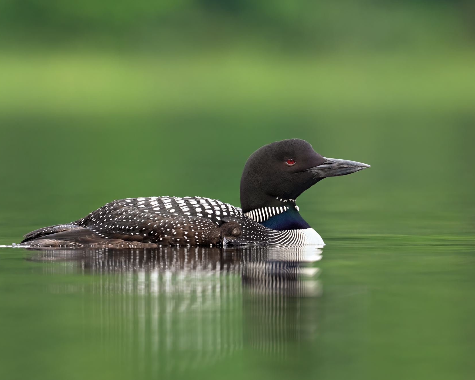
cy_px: 190
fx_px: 9519
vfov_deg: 2.3
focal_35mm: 677
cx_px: 223
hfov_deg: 2.9
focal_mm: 600
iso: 1600
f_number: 5.6
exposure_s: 1/1250
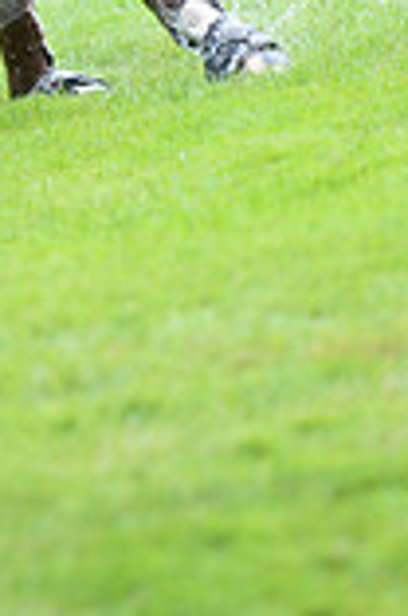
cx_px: -282
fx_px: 15179
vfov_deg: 2.3
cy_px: -475
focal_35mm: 889
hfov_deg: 1.5
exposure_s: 1/800
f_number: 5.6
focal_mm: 240
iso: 2000
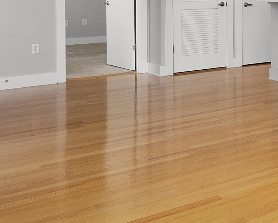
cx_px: 445
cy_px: -10
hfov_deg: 23.0
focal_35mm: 62
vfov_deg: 23.4
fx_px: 510
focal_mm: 17
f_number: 7.1
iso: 320
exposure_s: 1/30
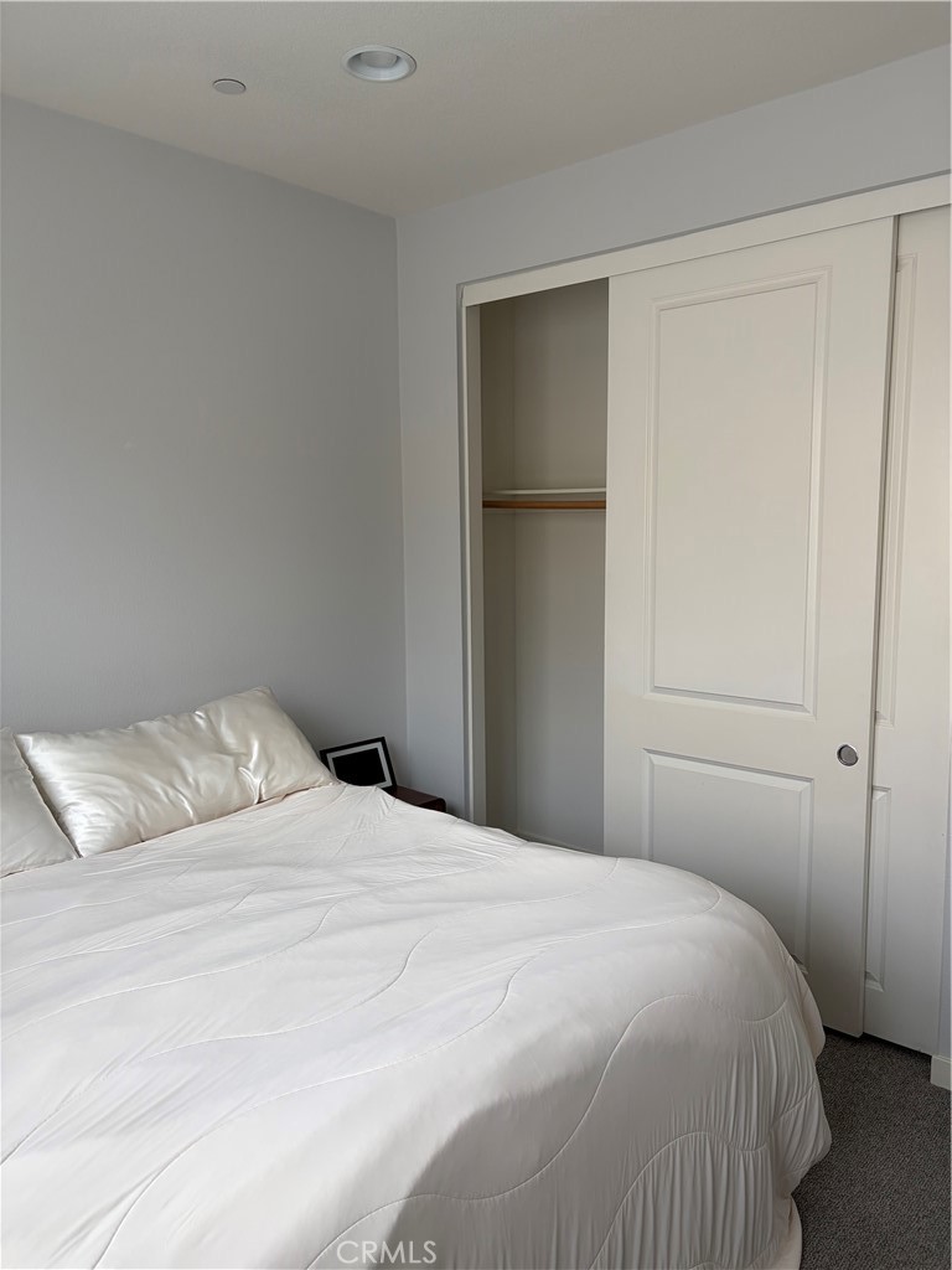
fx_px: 953
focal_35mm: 26
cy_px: 635
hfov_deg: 53.1
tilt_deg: -6.5
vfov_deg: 67.3
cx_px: 476
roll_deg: +0.6
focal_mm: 5.96
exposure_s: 1/121
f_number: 1.6
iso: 40
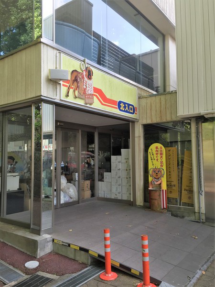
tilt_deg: +3.6
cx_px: 108
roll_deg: +0.7
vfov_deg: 61.7
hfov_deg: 48.2
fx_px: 240
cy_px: 144
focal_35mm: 29
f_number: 2.2
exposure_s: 1/130
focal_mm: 4.15
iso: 32
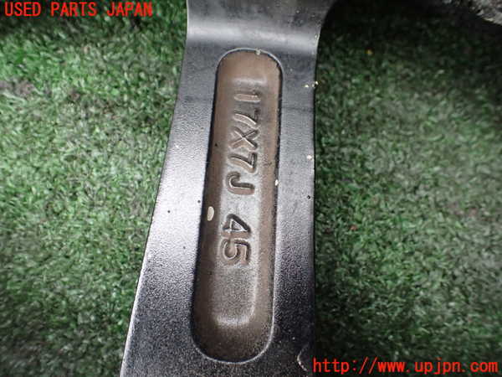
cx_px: 251
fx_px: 435
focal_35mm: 30
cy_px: 188
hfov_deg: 60.0
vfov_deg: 46.8
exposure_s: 1/80
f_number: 2.3
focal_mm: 5.4
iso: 800
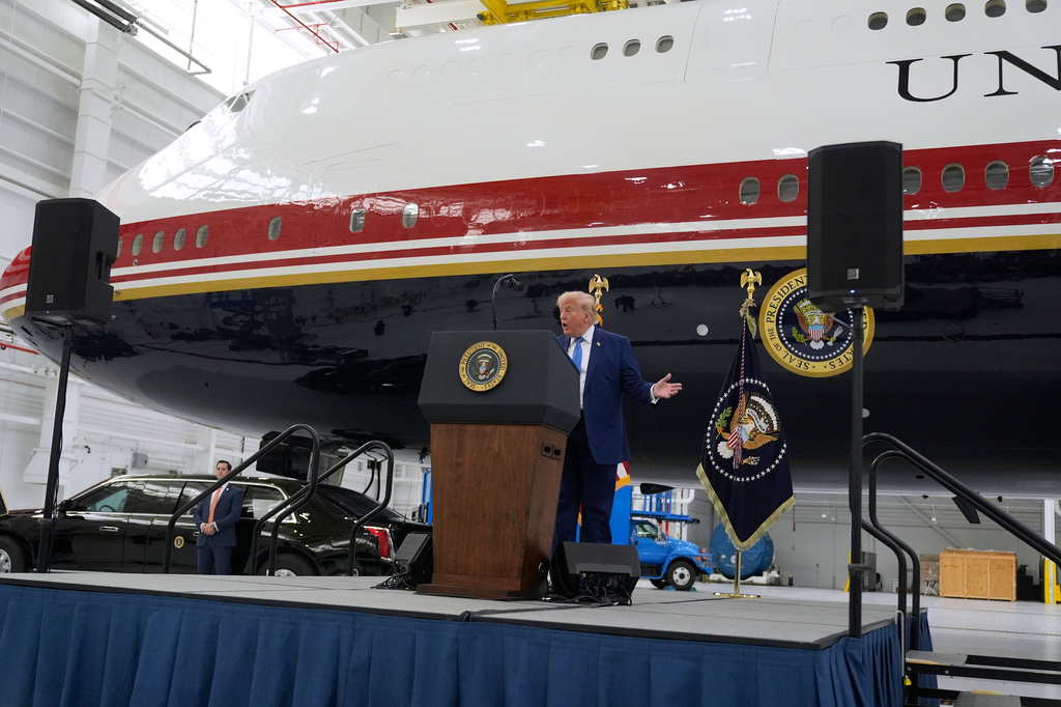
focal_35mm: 40
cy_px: 354
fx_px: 1178
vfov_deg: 33.4
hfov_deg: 48.5
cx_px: 530
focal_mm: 40
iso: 3200
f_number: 3.2
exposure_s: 1/1000
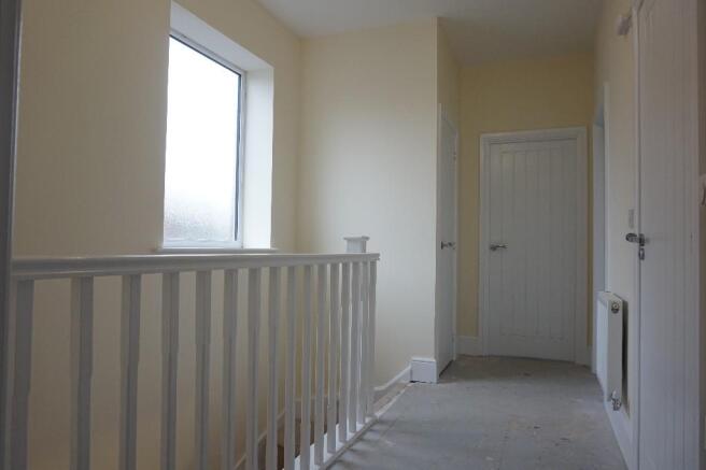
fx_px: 471
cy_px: 235
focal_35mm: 24
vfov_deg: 53.1
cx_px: 353
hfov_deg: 73.8
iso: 400
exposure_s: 1/60
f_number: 5.6
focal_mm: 16
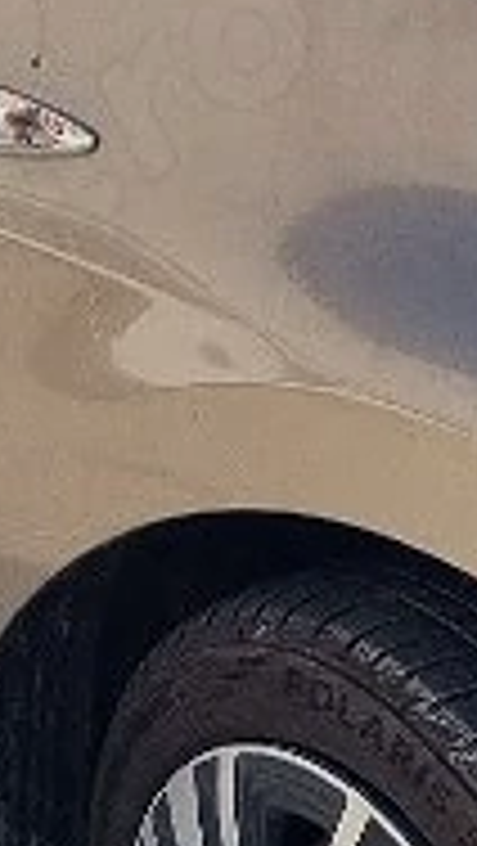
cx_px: 126
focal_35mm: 151
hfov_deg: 8.0
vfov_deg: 14.2
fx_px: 3389
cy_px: 364
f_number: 1.8
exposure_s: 1/2500
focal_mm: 5.4
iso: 50
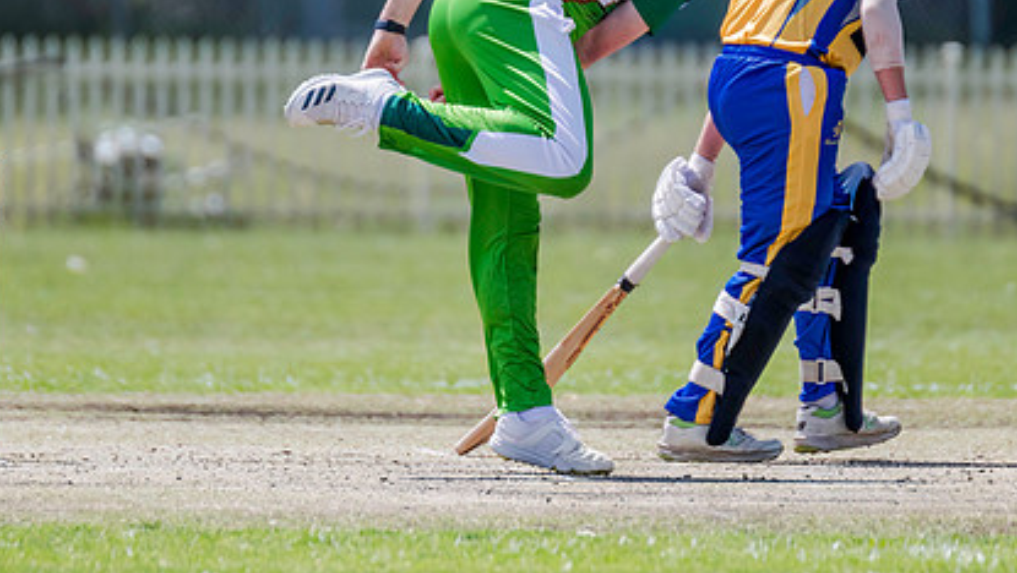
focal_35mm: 966
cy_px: 191
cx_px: 435
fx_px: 26065
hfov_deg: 2.2
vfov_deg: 1.3
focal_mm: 600
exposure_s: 1/2500
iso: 800
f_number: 6.3
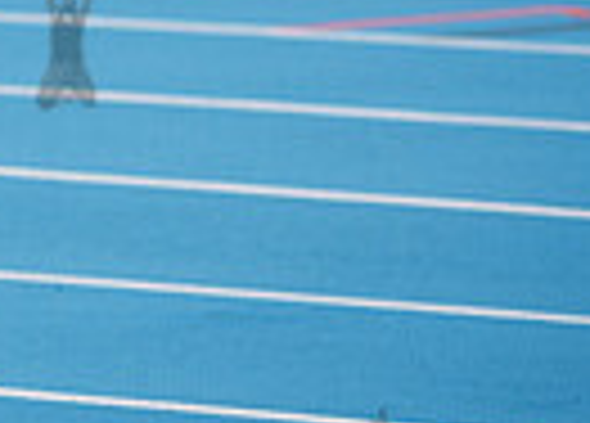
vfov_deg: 1.8
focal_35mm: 820
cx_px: -767
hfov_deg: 2.4
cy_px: -283
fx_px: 13762
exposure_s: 1/1000
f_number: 5
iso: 160
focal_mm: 155
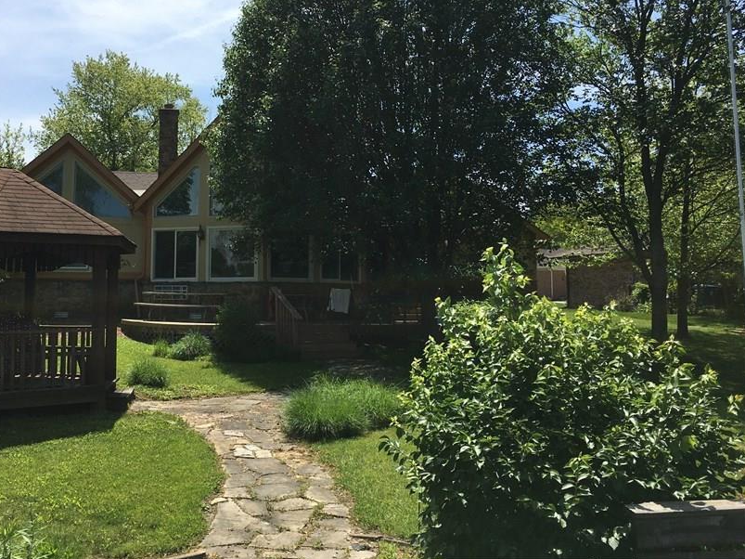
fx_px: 796
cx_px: 276
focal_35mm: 37
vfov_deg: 38.4
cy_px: 206
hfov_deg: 49.6
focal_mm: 4.15
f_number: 2.2
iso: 25
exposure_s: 1/1789
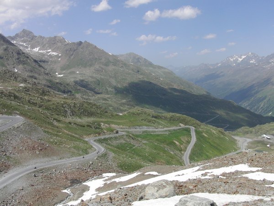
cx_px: 137
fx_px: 293
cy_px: 103
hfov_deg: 50.1
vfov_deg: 38.7
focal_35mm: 37
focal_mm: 6.42
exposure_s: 1/320
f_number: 8.5
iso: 100
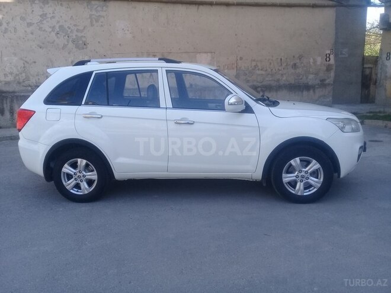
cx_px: 196
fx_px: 350
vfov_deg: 45.4
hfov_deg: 58.4
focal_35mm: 31
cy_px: 146
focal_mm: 3.3
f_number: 2.2
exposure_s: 1/334
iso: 50
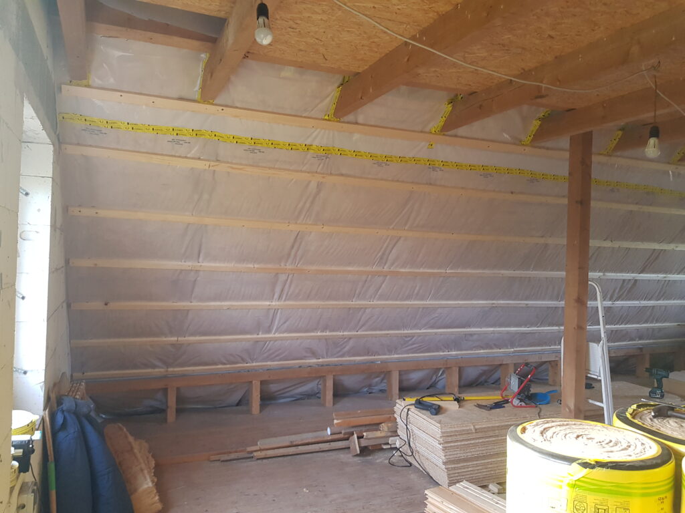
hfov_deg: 67.3
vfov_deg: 53.1
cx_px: 342
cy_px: 256
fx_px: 515
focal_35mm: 26
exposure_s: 1/50
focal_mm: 4.2
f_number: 1.7
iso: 160
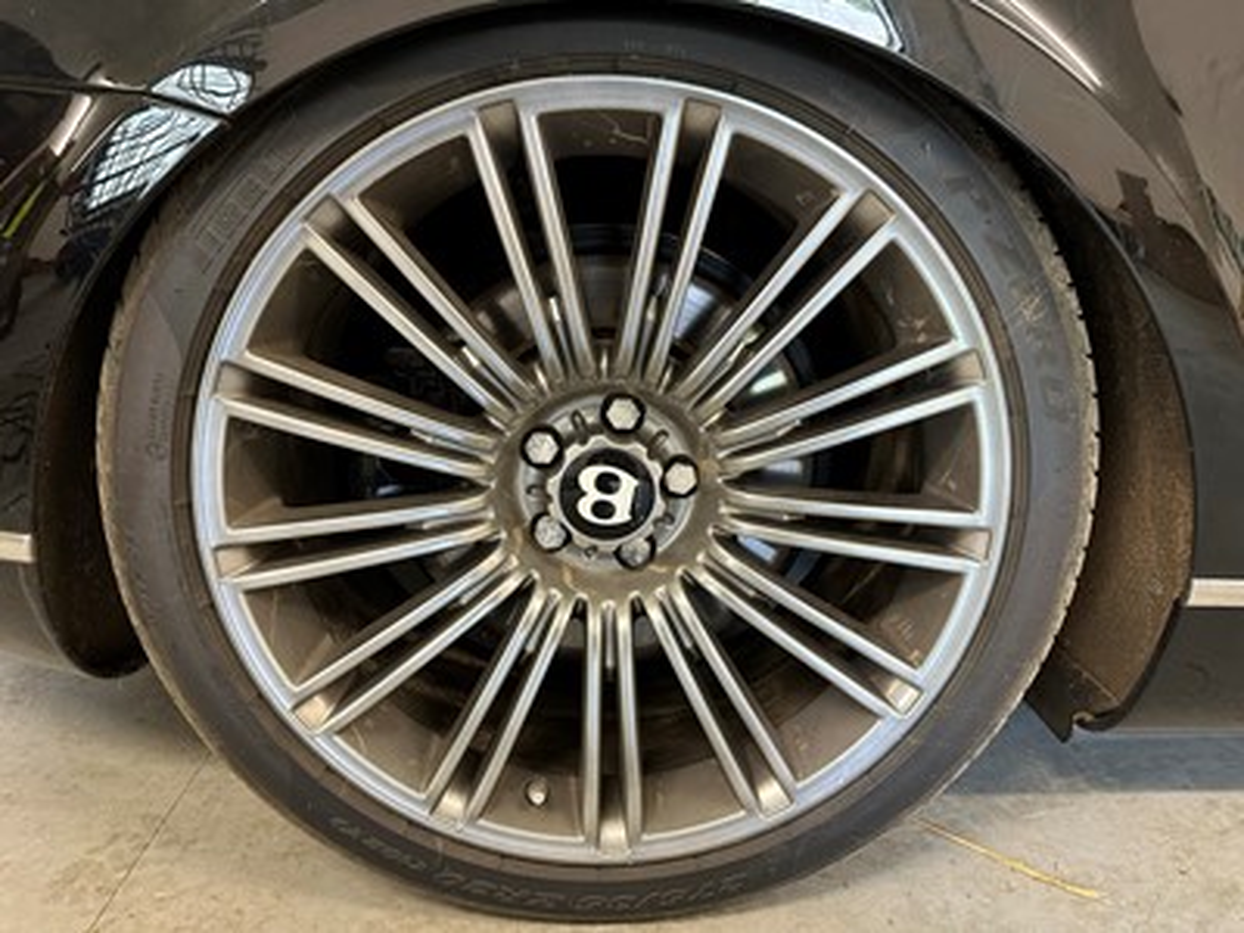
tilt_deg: -16.8
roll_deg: -0.1
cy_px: 466
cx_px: 622
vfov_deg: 56.8
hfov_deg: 71.6
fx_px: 862
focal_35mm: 24
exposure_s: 1/50
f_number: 1.78
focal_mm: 6.86
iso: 400
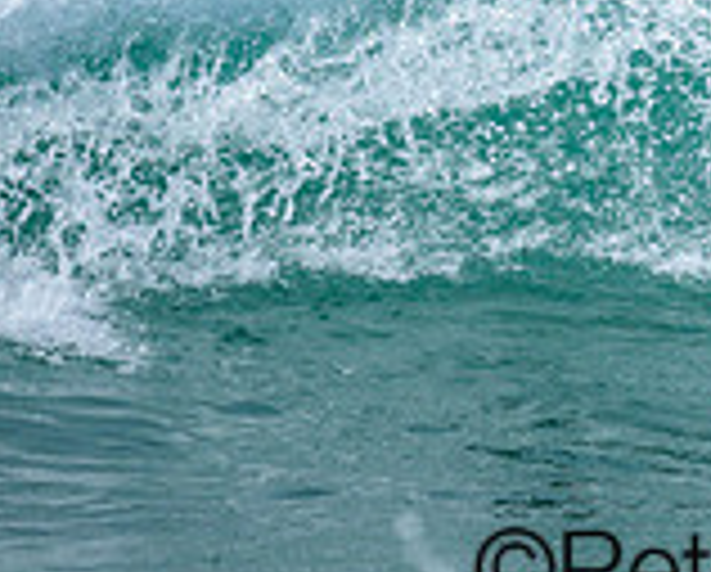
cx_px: 824
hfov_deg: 0.7
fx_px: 58017
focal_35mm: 2752
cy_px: -178
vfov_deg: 0.6
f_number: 6.3
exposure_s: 1/2000
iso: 250
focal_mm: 800
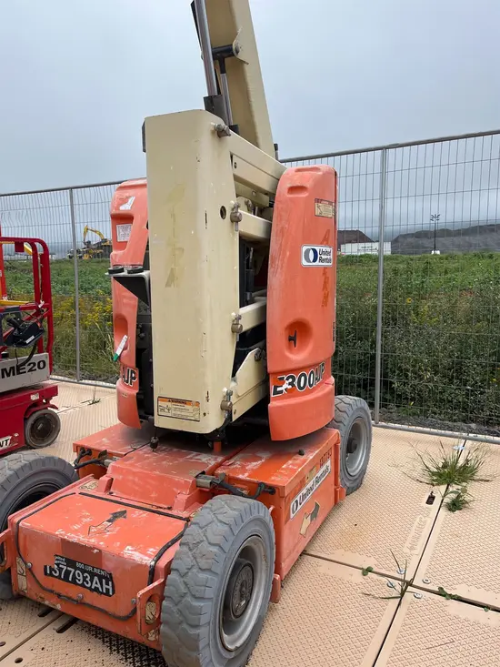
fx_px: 501
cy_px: 334
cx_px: 250
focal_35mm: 26
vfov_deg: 67.3
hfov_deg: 53.1
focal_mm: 5.1
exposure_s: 1/569
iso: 50
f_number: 1.6
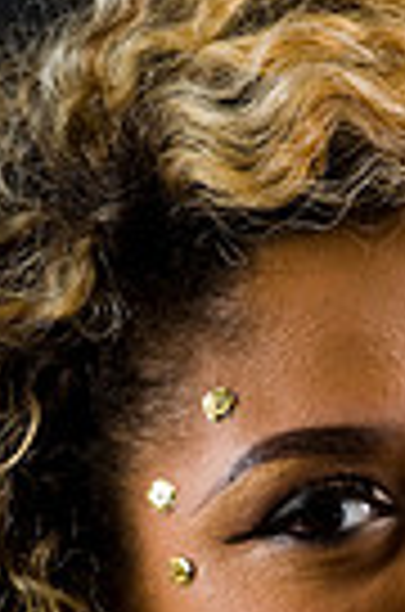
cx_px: 349
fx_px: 9820
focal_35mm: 579
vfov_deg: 3.6
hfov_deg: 2.4
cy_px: 608
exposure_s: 1/125
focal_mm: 175
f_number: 5.6
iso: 200
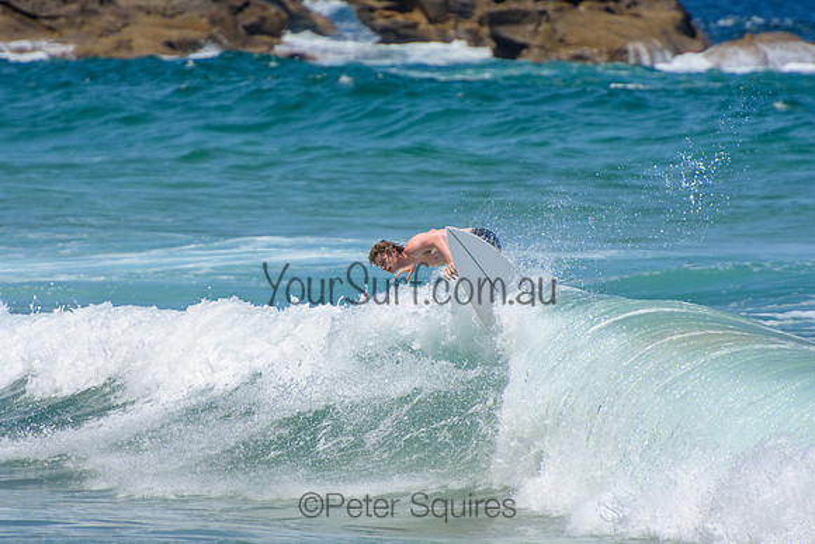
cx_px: 408
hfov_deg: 3.4
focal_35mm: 600
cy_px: 272
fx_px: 13586
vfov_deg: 2.3
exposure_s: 1/2000
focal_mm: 400
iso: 250
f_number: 5.6
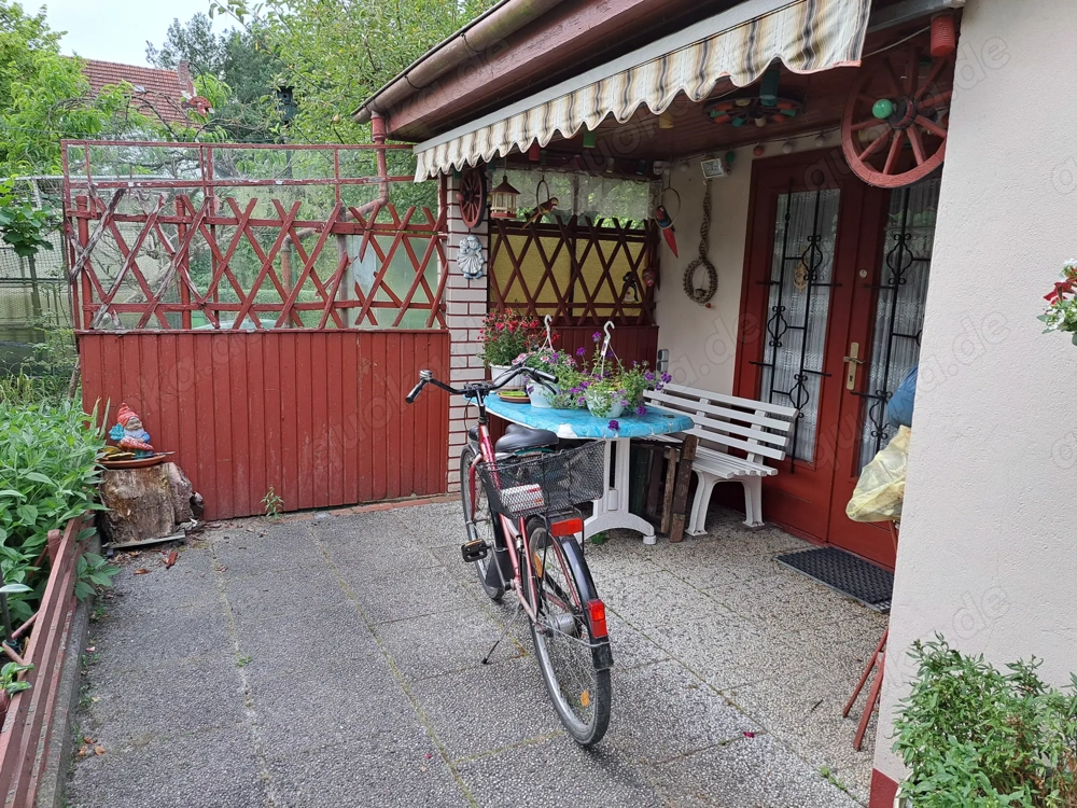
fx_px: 747
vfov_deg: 56.8
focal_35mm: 24
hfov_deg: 71.6
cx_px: 538
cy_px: 404
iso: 50
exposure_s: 1/100
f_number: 1.8
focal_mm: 5.23
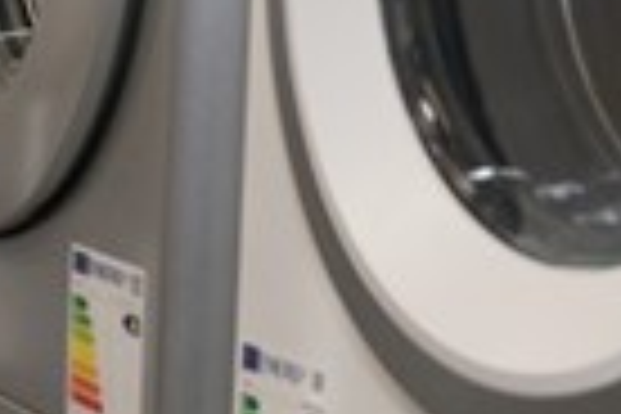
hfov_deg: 13.4
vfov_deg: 9.6
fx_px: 2467
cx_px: -364
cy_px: 54
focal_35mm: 143
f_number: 4
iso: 800
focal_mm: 22.3
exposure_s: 1/125
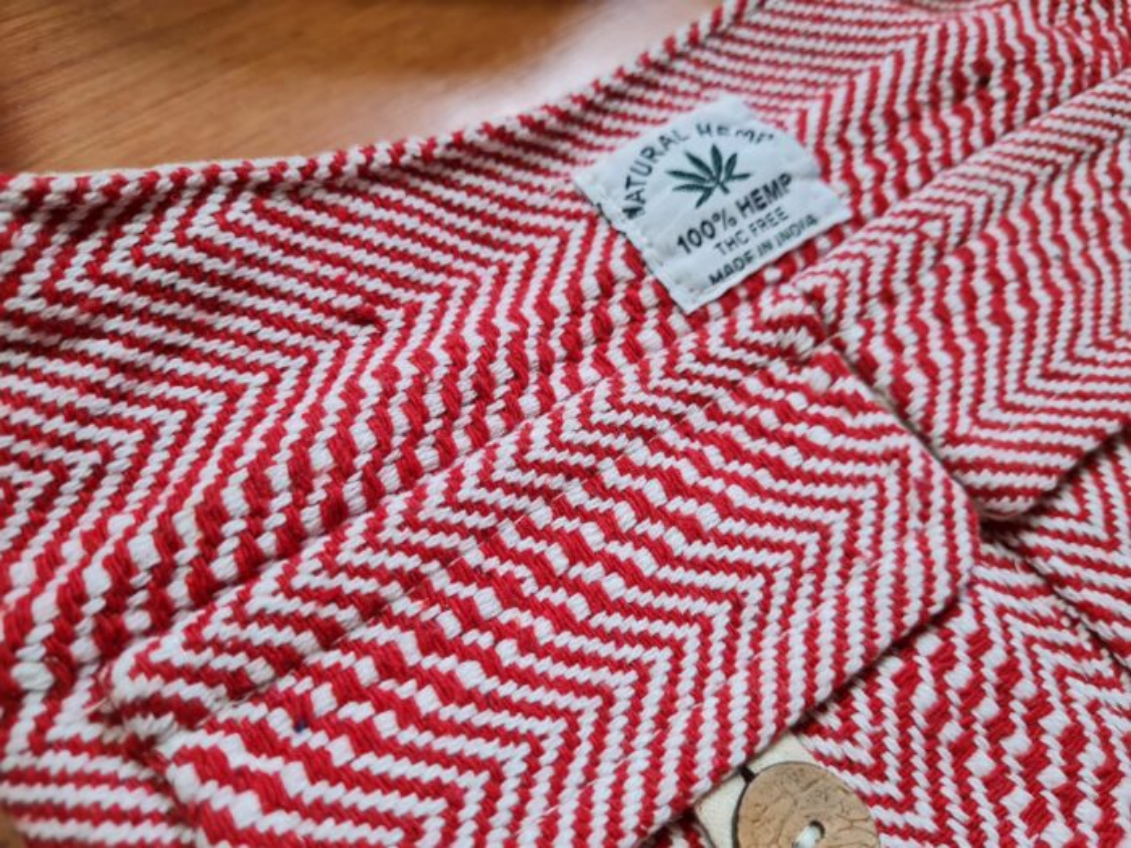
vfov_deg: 53.1
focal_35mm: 26
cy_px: 424
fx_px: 849
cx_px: 566
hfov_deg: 67.3
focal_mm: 5.4
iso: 320
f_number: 1.8
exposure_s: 1/120
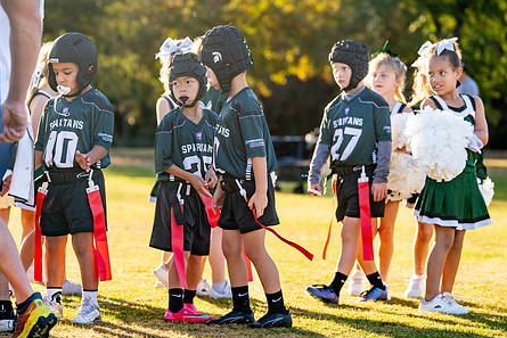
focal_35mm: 125
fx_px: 1761
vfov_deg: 11.0
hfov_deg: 16.4
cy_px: 146
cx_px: 229
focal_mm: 96
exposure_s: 1/1000
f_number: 2.8
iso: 160
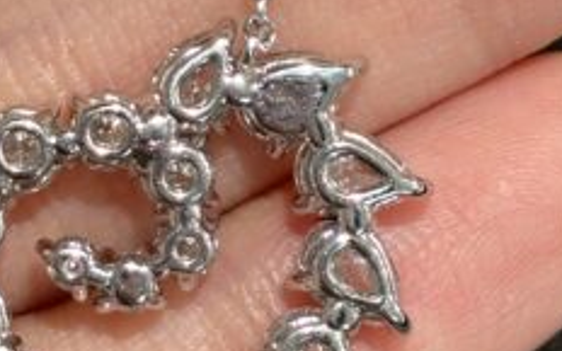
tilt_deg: -71.8
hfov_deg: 11.0
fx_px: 2910
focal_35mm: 190
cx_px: 157
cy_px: 58
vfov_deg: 6.9
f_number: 1.6
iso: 32
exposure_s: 1/100
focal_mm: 5.96
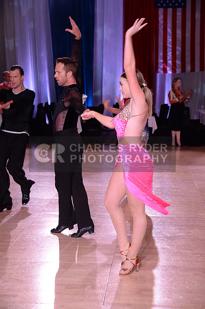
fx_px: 702
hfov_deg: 16.6
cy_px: 154
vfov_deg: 24.8
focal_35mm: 82
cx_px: 102
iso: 2000
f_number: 6.3
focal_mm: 82
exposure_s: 1/250
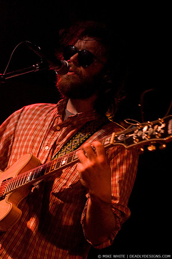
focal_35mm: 105
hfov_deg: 13.0
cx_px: 86
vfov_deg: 19.5
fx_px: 754
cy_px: 130
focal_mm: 70
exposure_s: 1/50
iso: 1600
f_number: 2.8
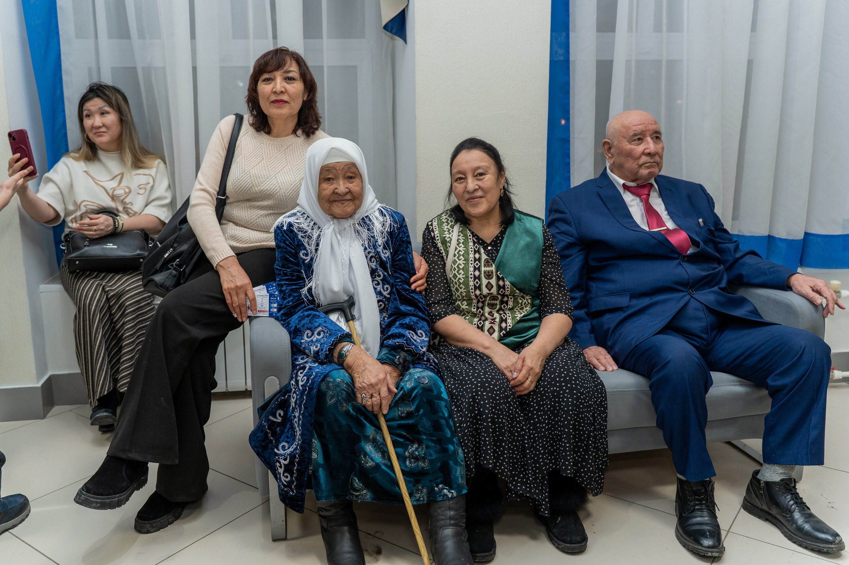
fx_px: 712
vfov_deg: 43.3
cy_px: 260
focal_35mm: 30
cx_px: 391
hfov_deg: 61.5
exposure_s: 1/160
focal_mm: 28
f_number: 3.2
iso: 1250
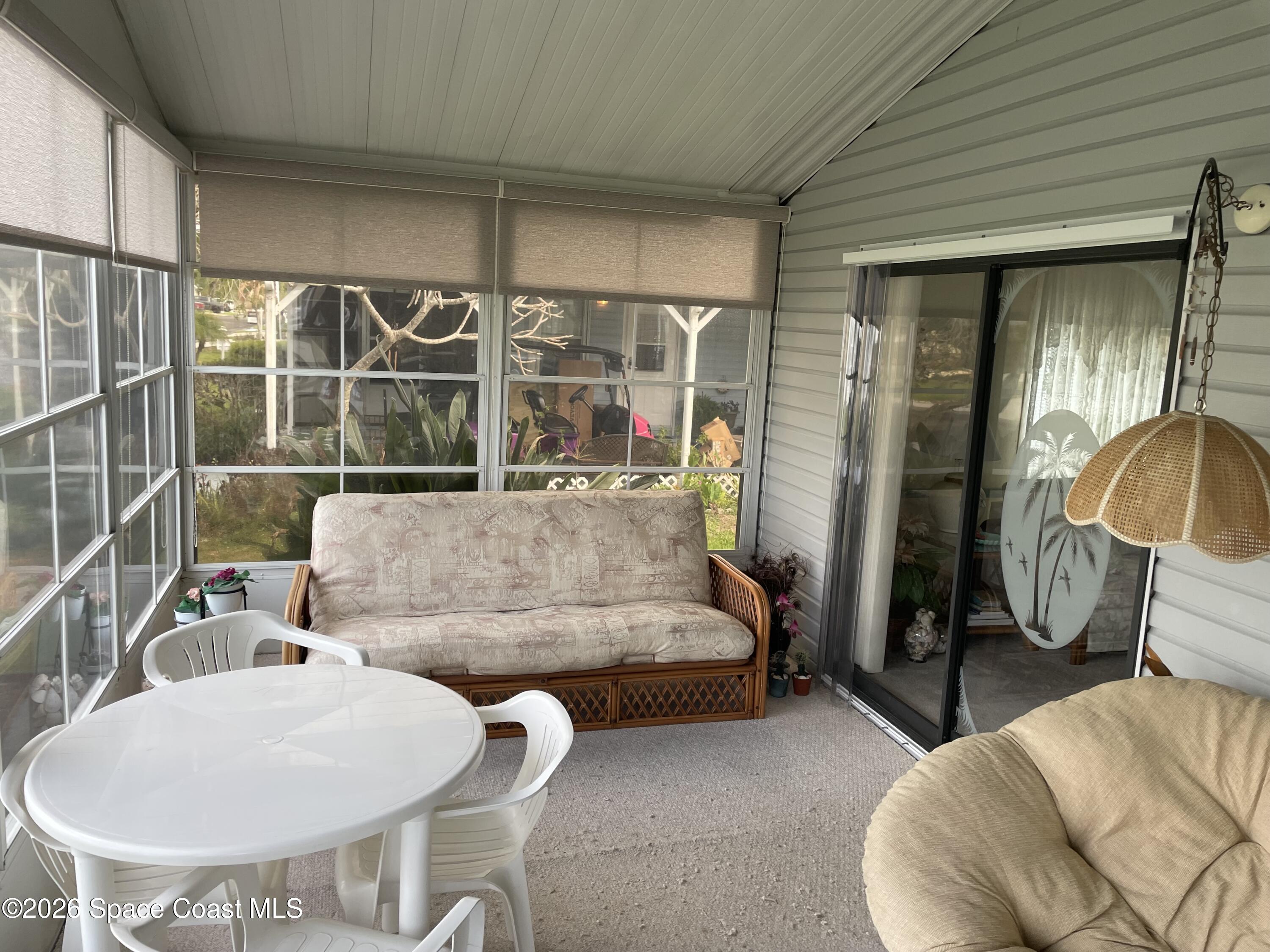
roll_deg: -2.3
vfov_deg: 53.1
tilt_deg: -7.8
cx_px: 635
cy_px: 476
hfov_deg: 67.3
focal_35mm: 26
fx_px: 954
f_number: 1.6
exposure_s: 1/121
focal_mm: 4.2
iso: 64
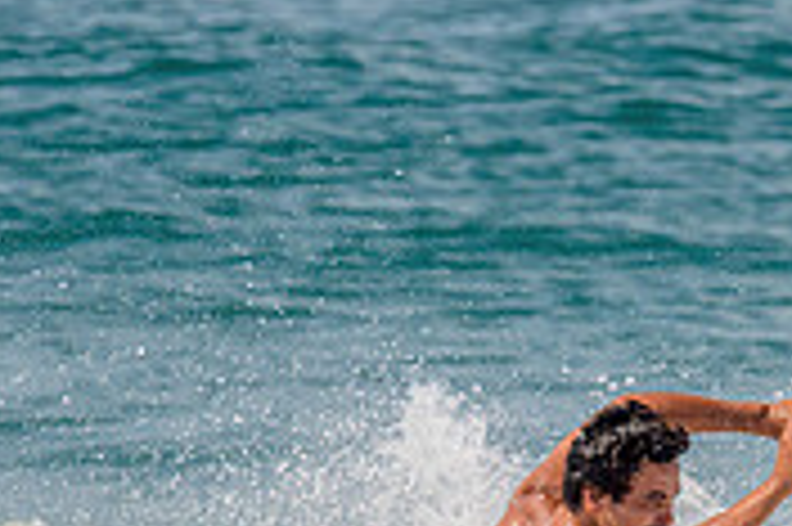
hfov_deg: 0.9
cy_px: 544
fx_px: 48398
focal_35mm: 2202
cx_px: 902
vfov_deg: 0.6
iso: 640
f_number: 10
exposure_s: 1/2000
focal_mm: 490
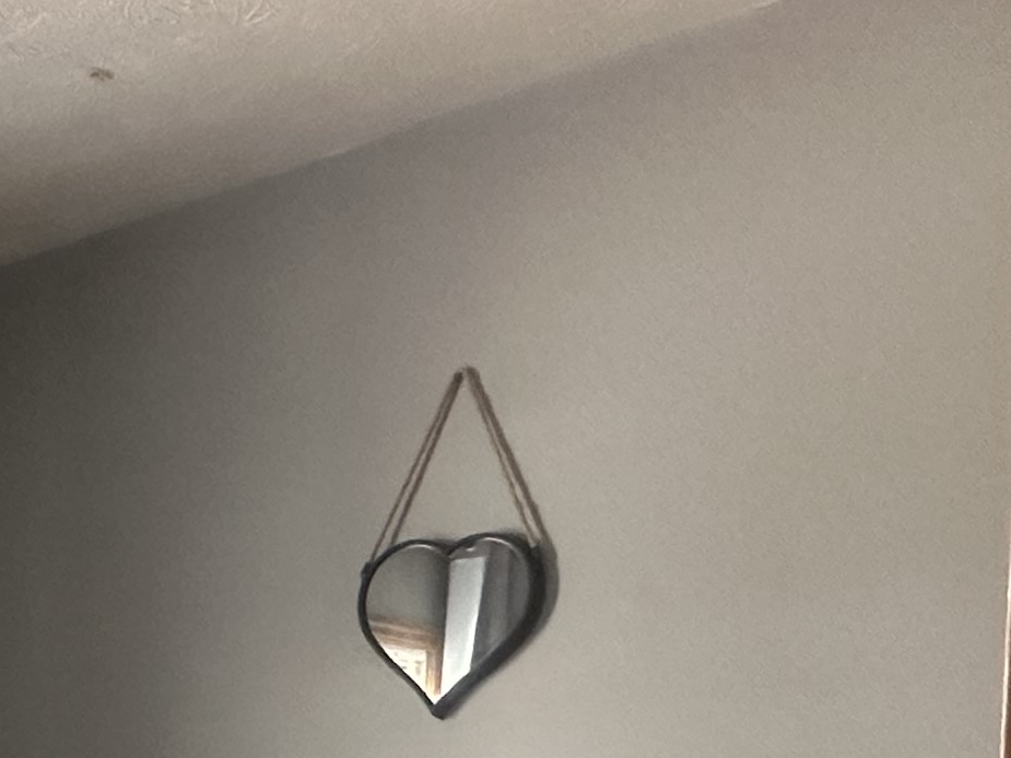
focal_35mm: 61
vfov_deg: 22.5
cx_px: -412
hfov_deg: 25.6
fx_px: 1782
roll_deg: -2.6
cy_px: 867
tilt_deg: -0.5
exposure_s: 1/60
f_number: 2.2
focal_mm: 2.22
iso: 320
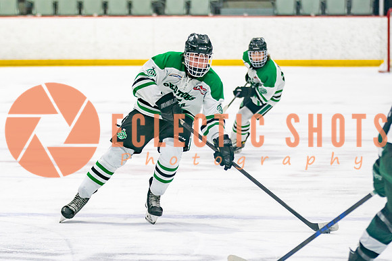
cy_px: 140
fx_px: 2885
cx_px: 144
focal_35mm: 265
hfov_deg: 7.8
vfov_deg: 5.2
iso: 400
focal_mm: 135
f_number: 2.8
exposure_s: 1/640
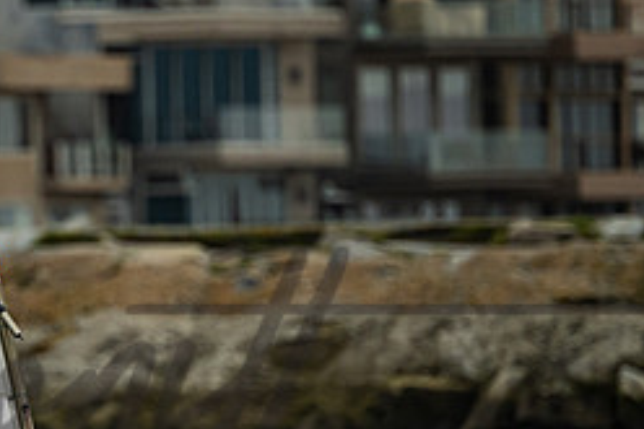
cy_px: 501
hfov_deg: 1.6
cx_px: -219
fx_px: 22578
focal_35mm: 1263
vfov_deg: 1.1
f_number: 5.6
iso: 320
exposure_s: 1/3200
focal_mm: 400
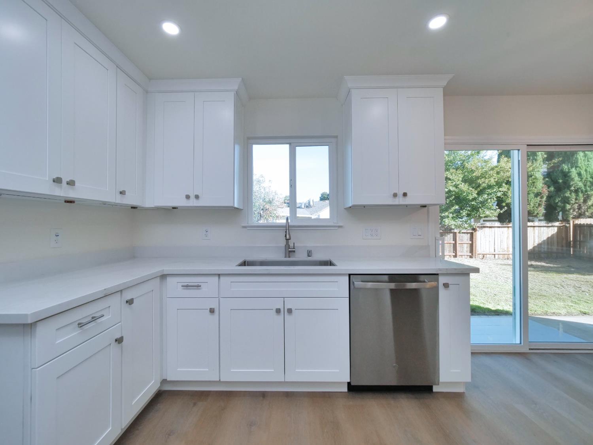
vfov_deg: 85.7
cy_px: 222
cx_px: 296
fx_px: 240
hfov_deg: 102.1
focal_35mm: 14
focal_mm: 7
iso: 800
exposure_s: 1/160
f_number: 8
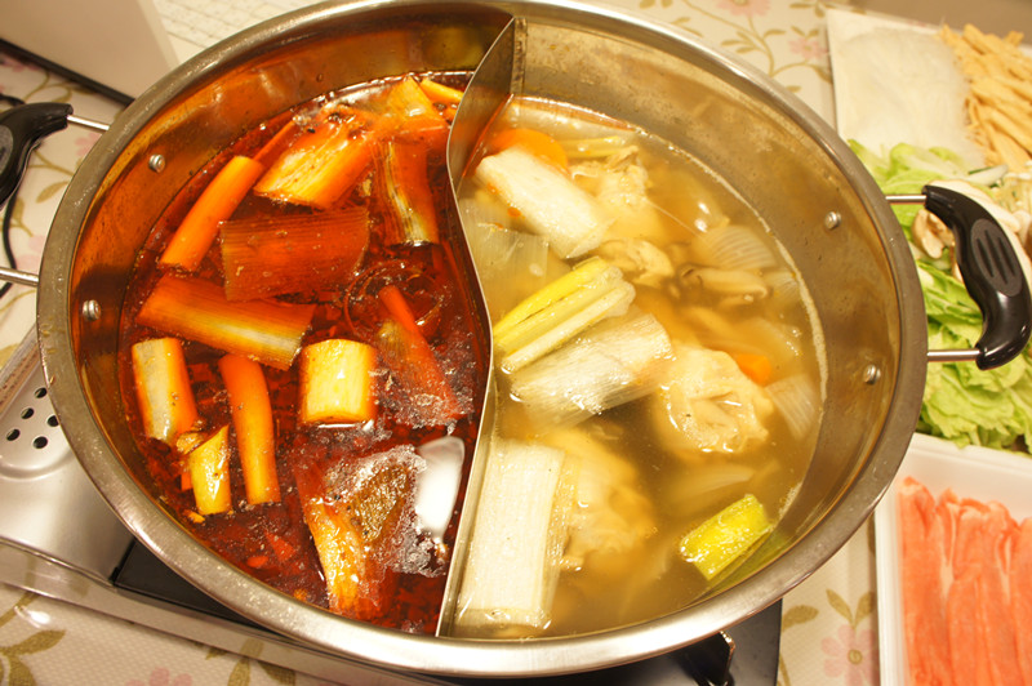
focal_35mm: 27
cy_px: 343
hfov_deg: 67.4
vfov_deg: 47.9
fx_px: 773
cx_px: 516
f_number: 8
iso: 400
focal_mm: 18
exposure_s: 1/5
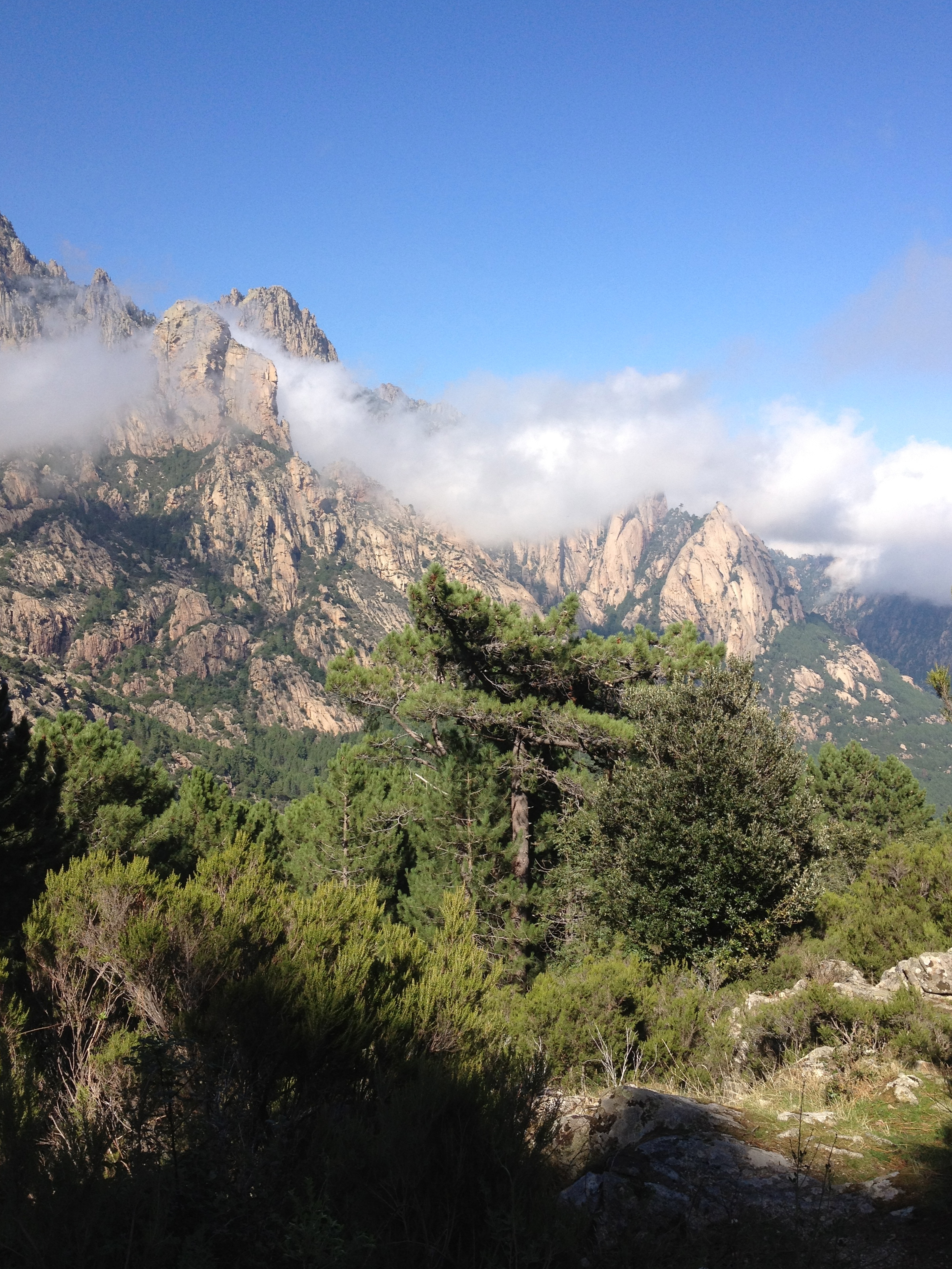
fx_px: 1320
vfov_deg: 51.4
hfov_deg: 39.7
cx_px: 474
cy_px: 635
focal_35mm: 36
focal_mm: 4.28
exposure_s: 1/1346
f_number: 2.4
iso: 64
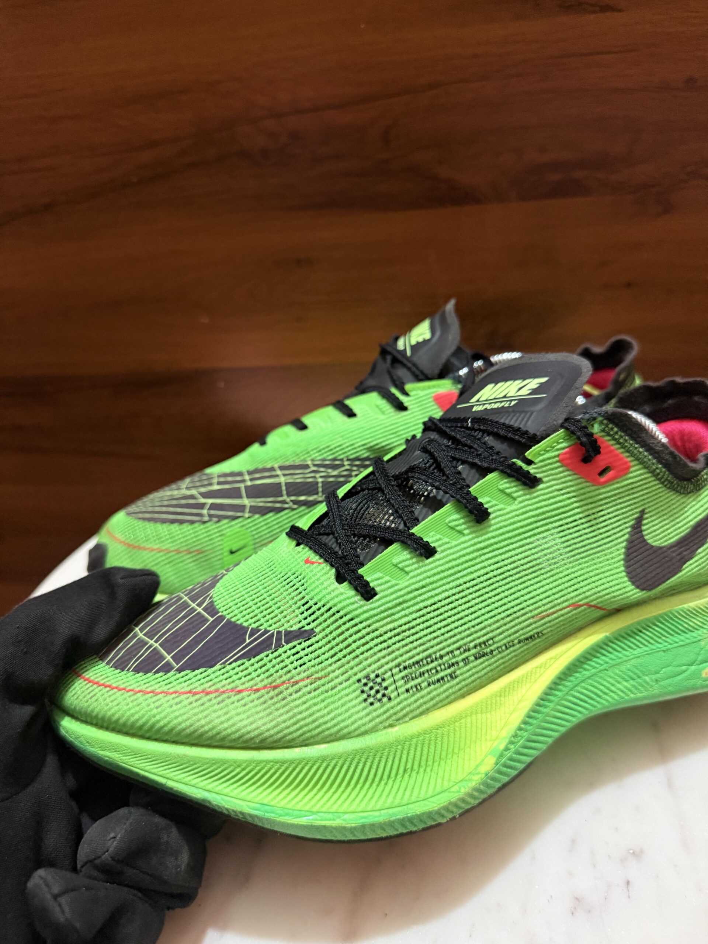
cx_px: 354
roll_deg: +4.5
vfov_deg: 71.6
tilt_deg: -27.7
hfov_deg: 56.8
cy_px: 472
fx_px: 654
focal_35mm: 24
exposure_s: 1/50
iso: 320
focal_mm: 6.76
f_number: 1.78
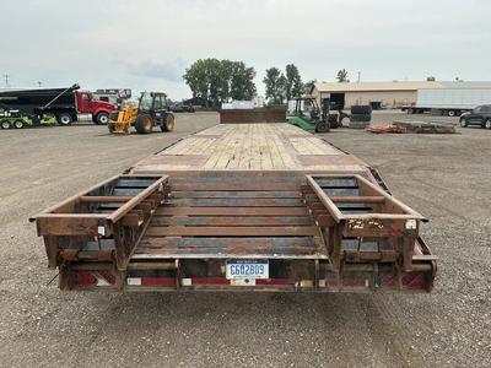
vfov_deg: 49.7
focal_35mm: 28
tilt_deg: -11.3
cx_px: 246
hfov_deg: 63.4
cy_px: 184
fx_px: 397
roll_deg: +0.3
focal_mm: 3
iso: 25
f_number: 1.8
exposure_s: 1/1195
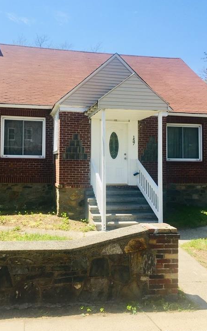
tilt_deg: +3.1
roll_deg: -0.8
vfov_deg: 58.1
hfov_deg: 38.1
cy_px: 158
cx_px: 80
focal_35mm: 33
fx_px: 298
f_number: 2.2
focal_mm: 4.15
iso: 32
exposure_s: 1/1464
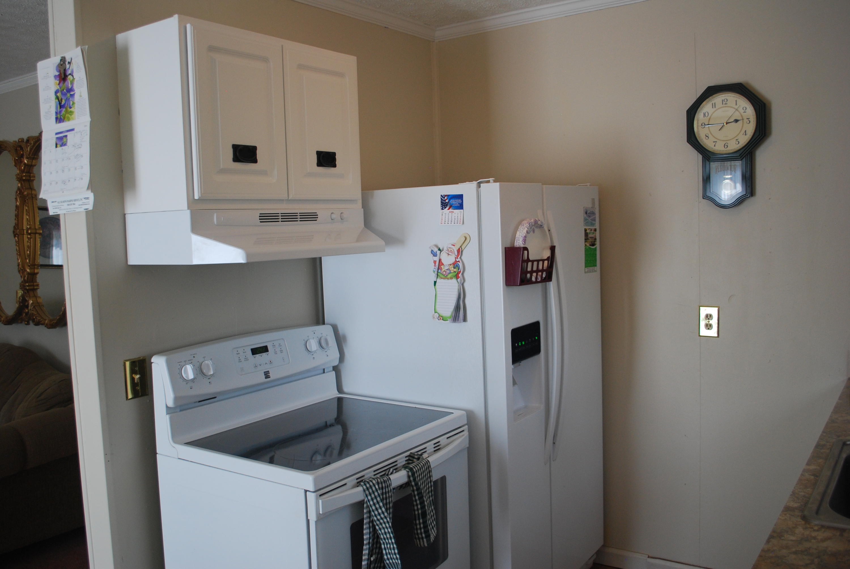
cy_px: 284
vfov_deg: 40.1
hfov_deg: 57.2
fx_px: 780
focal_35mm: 33
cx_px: 425
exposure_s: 1/60
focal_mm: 22
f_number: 4
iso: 400
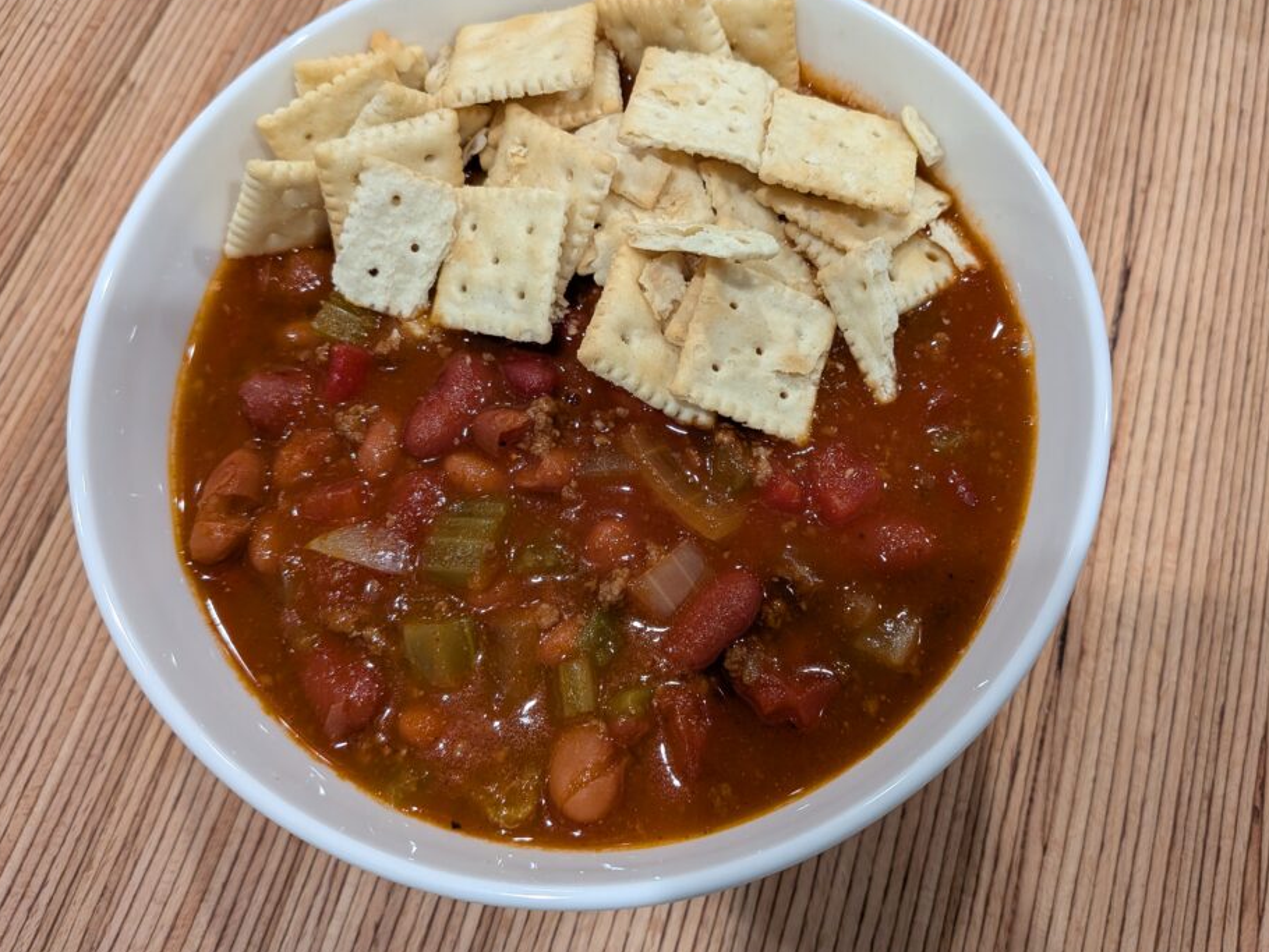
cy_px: 425
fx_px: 990
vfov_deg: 51.3
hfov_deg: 65.3
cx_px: 662
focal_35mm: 27
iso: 167
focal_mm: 4.53
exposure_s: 1/120
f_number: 1.7
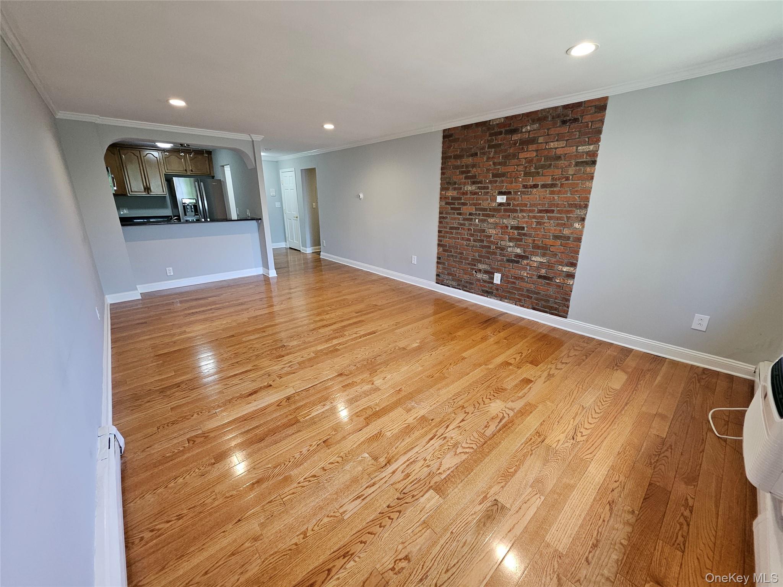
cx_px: 392
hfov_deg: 106.2
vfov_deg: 89.9
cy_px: 294
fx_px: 294
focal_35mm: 13
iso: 200
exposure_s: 1/60
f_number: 2.2
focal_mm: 1.74
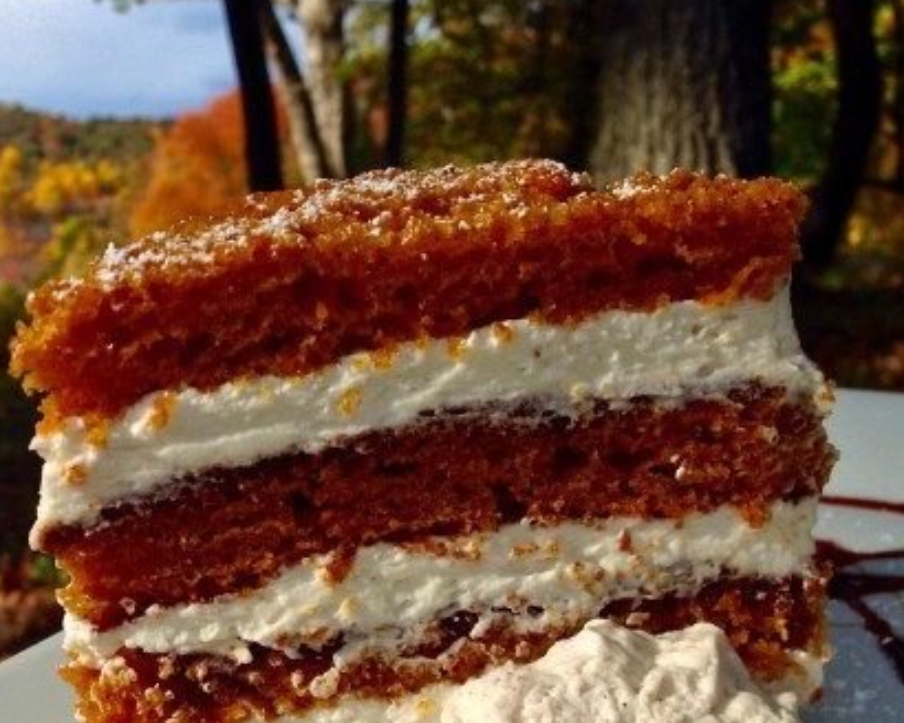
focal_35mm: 59
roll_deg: -1.4
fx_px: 1579
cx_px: 97
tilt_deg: -12.5
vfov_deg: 25.6
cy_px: 495
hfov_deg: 30.6
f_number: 2.4
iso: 50
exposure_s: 1/1290
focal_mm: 4.12
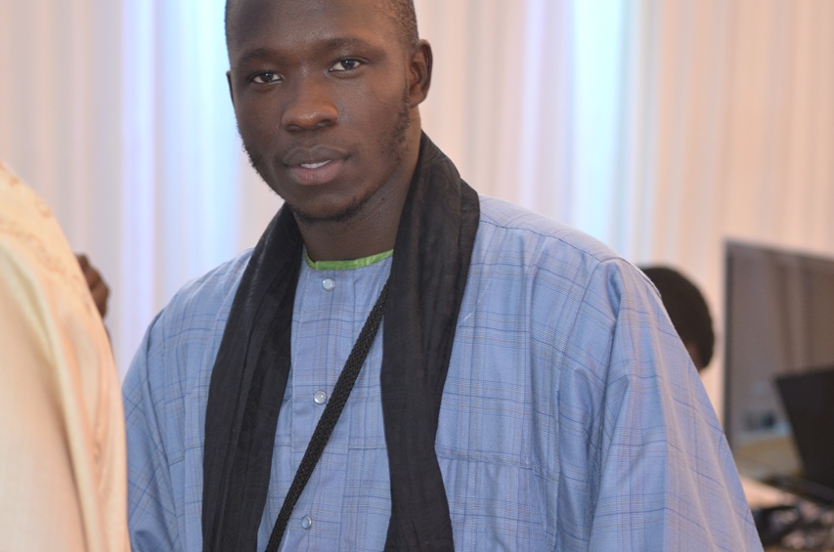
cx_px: 419
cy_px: 247
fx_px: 2913
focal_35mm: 126
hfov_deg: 16.3
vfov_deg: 10.8
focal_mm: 70
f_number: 4
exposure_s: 1/60
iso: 800
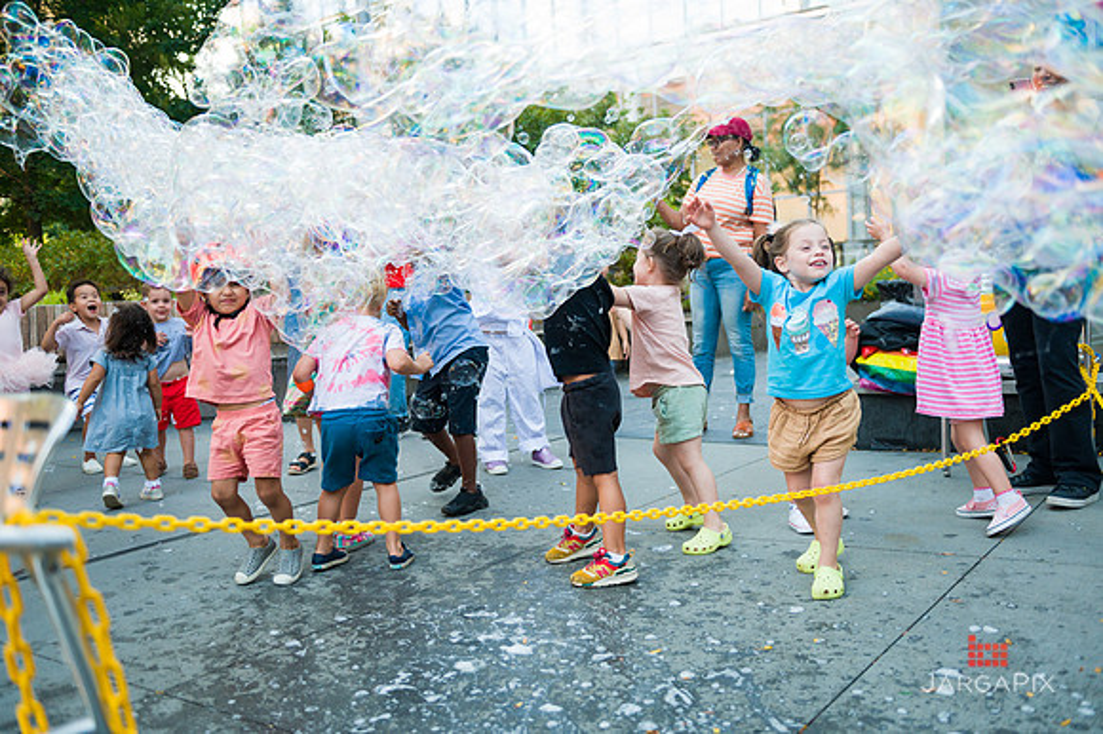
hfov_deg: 55.8
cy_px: 367
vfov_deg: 38.8
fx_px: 1041
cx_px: 552
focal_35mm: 34
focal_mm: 34
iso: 1250
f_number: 3.2
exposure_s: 1/1000
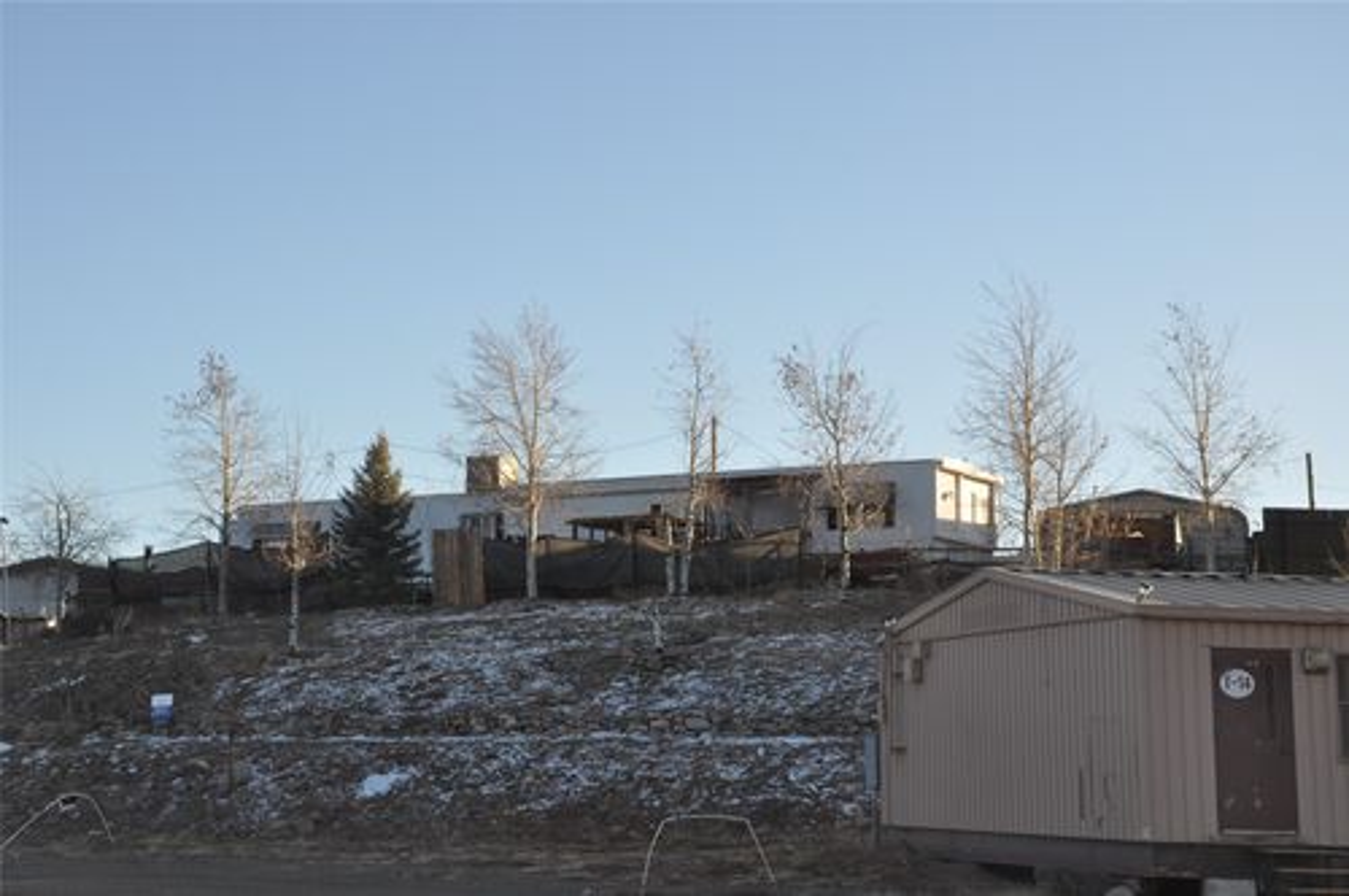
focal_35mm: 72
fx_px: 2694
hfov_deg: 28.1
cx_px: 674
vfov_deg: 18.9
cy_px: 448
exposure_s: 1/125
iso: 200
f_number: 9
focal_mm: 48
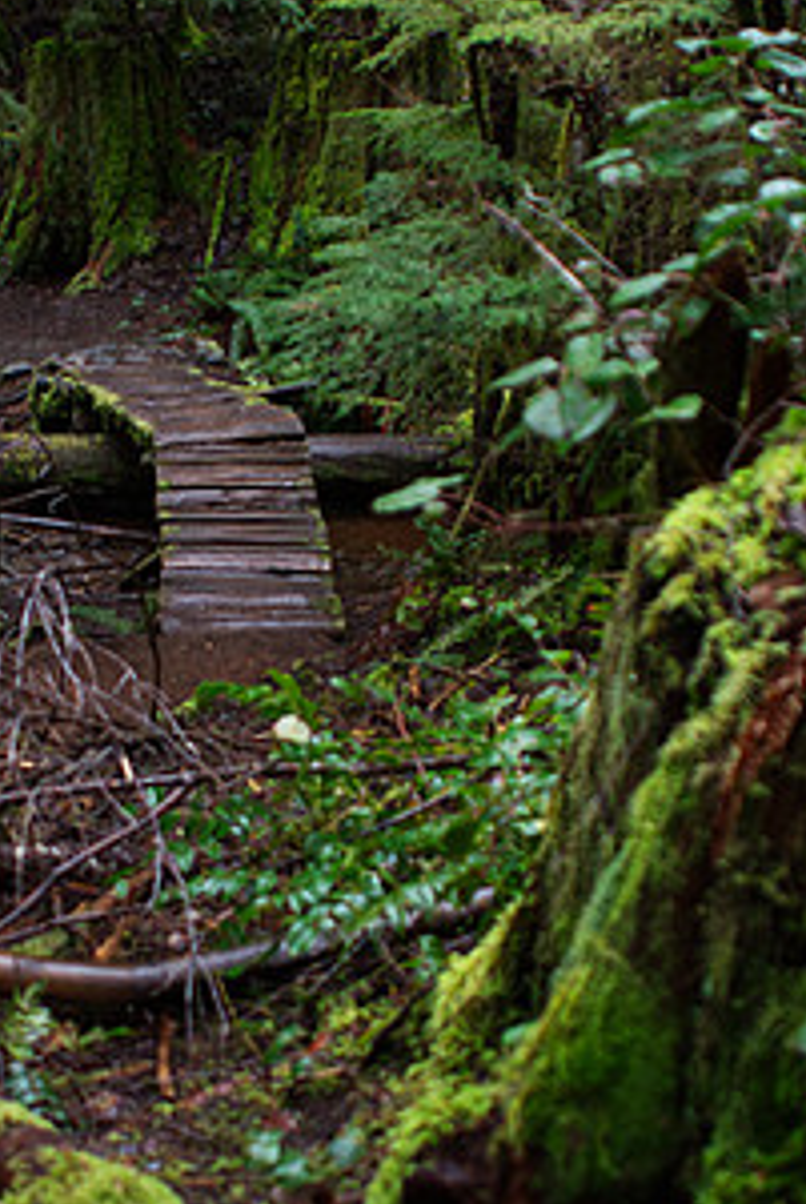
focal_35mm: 63
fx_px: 2108
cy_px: 582
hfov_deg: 21.5
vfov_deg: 31.8
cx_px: 239
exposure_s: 1/125
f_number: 3.5
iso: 400
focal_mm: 28
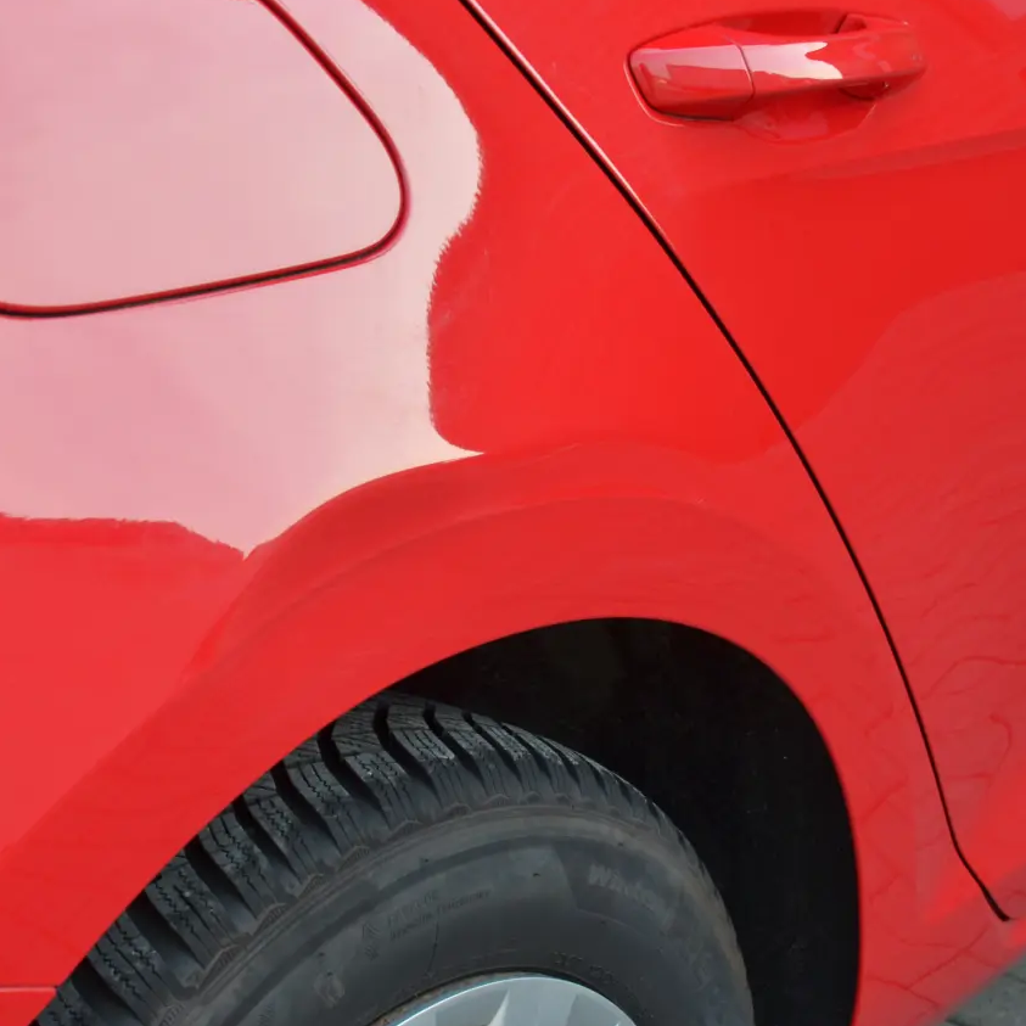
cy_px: 546
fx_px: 2146
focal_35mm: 64
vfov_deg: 26.9
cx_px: 462
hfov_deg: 26.9
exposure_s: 1/160
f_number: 6.3
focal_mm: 26
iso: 250
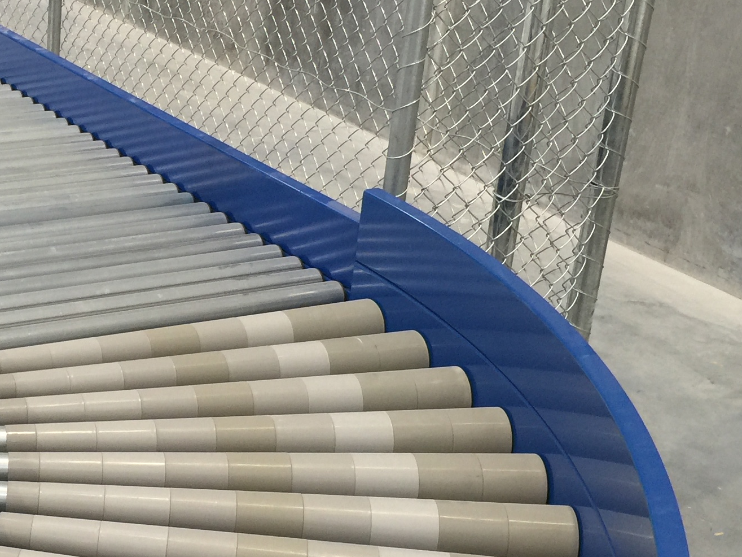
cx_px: -1
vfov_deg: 20.4
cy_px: 351
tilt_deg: -24.6
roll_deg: -0.7
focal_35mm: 72
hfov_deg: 25.7
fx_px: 1543
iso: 50
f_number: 2.2
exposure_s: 1/17
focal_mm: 4.15
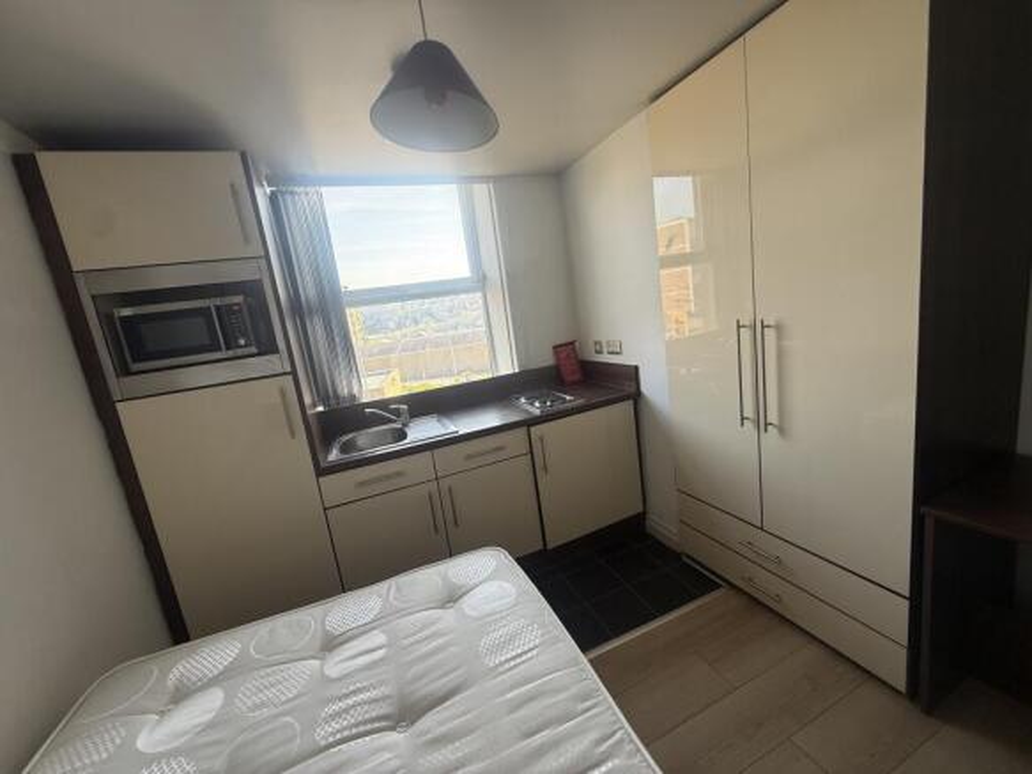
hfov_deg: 102.1
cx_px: 516
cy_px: 387
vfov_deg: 85.7
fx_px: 417
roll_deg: +7.3
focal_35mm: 14
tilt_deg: -7.2
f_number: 2.2
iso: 64
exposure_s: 1/126
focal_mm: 2.22
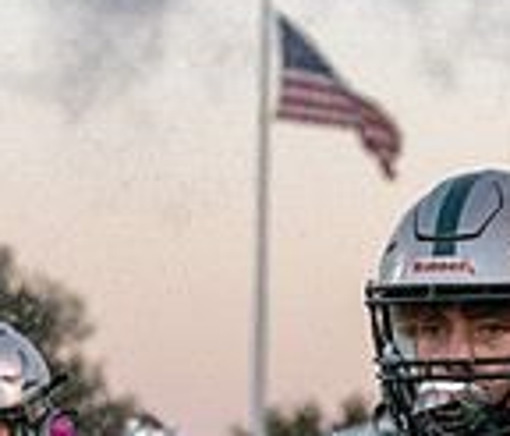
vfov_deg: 5.3
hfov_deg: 6.1
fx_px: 4635
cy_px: 695
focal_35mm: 299
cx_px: 991
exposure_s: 1/1250
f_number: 4
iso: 2500
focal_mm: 70
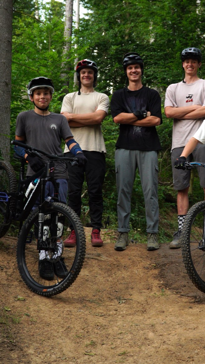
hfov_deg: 19.9
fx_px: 580
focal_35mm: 60
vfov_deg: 34.9
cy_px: 167
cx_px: 146
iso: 800
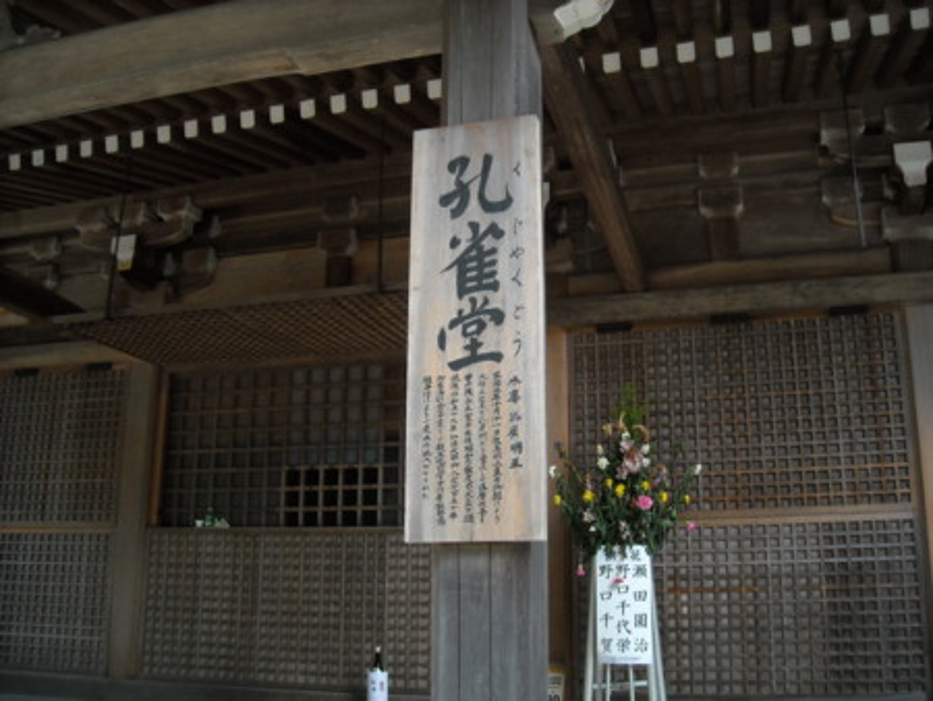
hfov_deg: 52.6
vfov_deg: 40.7
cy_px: 350
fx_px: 944
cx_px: 466
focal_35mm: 35
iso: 183
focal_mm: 5.7
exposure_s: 1/176
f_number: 2.8
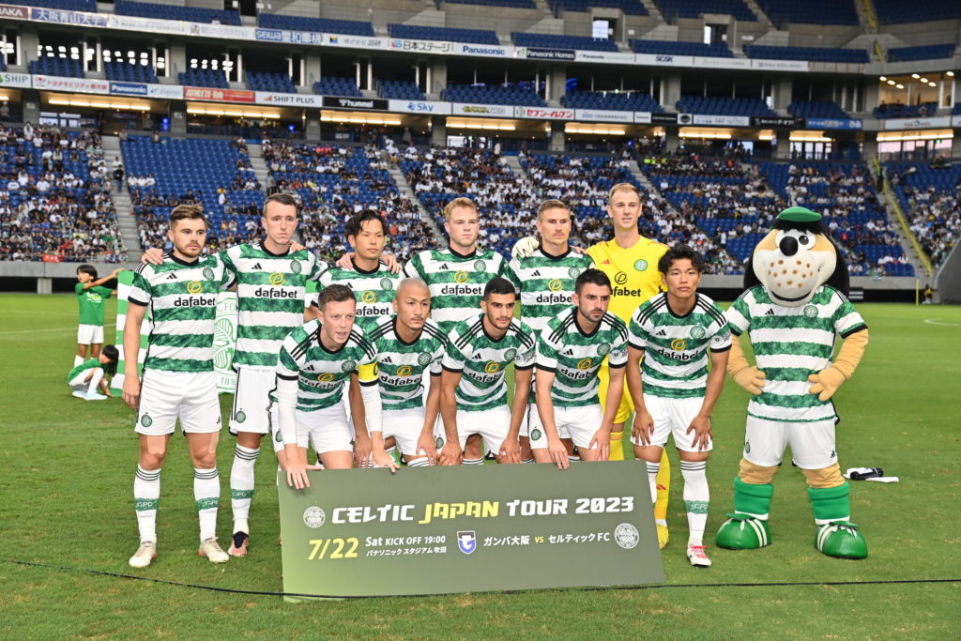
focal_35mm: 55
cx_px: 480
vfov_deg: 24.6
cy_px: 320
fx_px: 1468
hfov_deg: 36.2
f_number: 5.6
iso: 1600
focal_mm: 55
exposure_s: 1/400
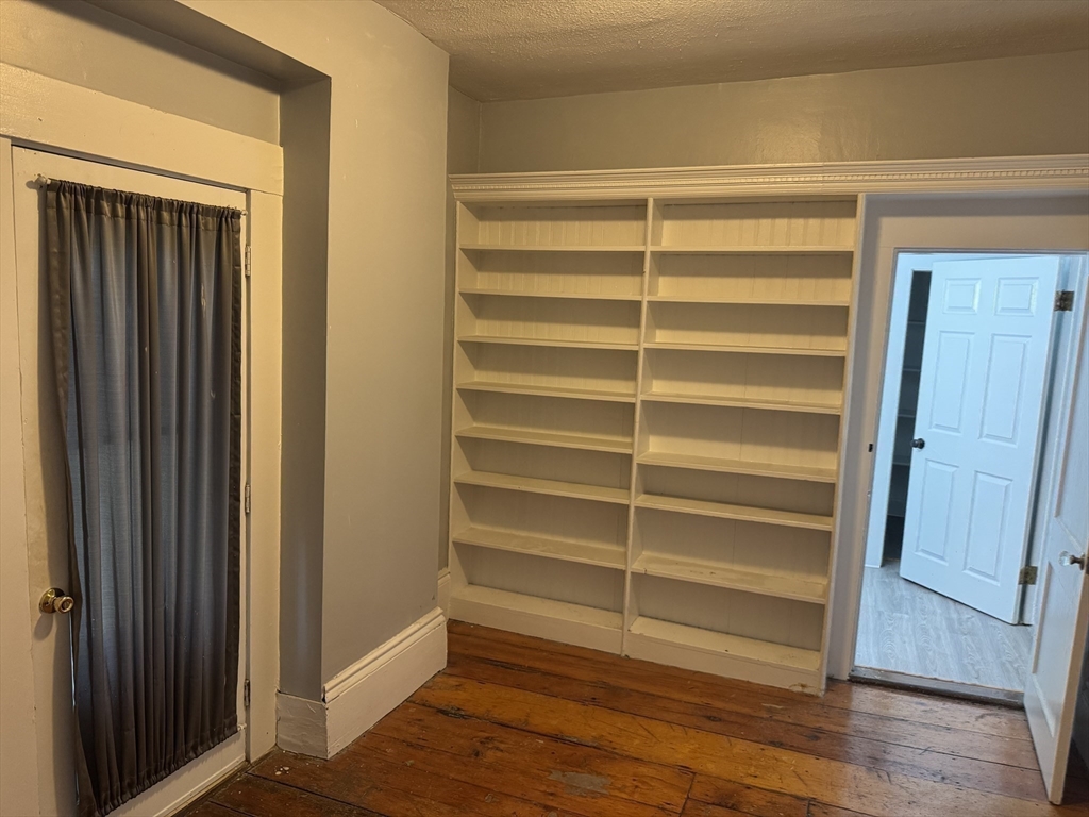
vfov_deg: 56.8
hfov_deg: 71.6
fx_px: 755
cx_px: 544
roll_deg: -2.0
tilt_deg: -9.3
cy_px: 408
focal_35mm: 24
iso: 400
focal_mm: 6.76
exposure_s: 1/60
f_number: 1.78
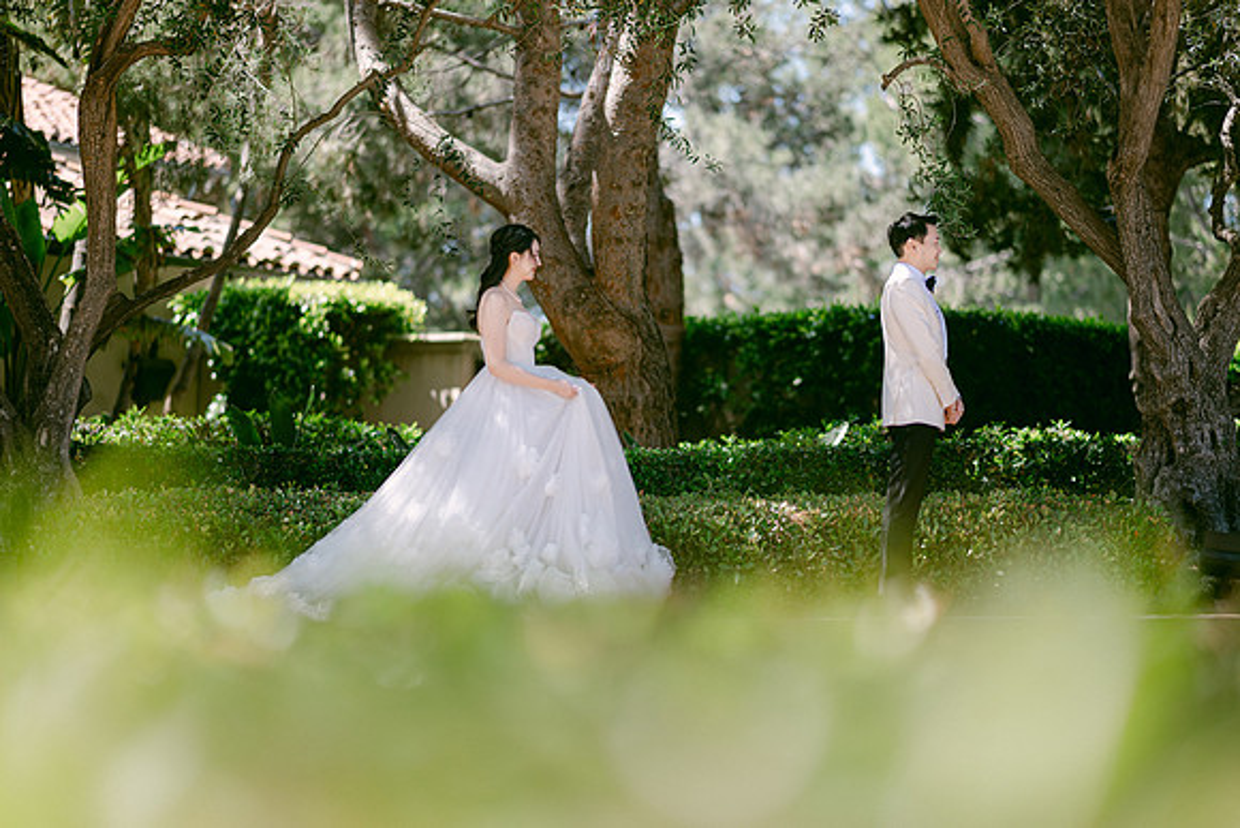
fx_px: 3617
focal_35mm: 105
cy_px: 414
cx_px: 620
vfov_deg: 13.0
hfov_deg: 19.5
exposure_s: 1/1250
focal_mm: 105
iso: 64
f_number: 1.4
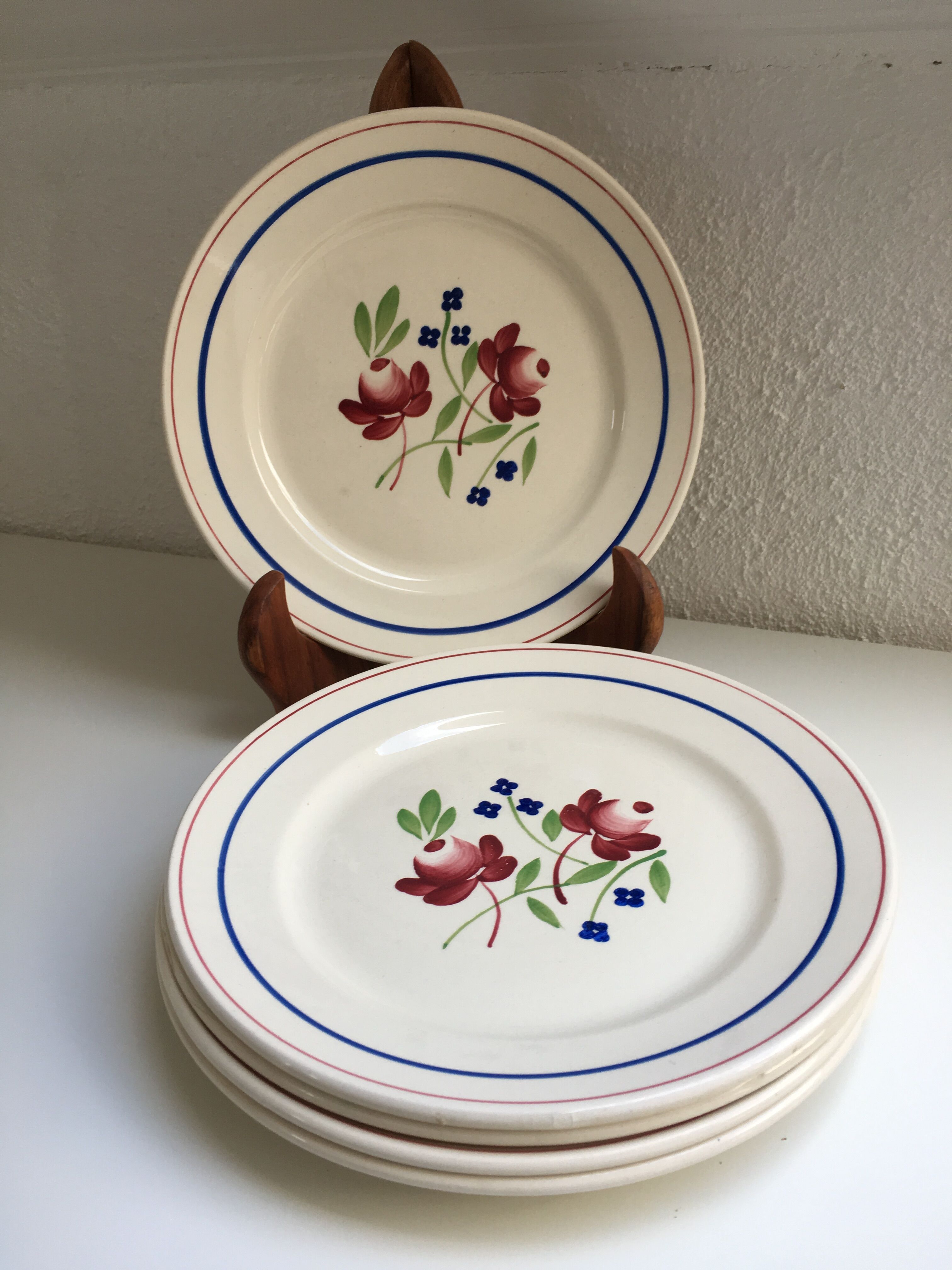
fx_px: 1063
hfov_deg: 48.2
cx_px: 476
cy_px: 635
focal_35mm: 29
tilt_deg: -26.2
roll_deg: +2.3
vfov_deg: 61.7
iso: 40
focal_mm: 4.15
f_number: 2.2
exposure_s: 1/100
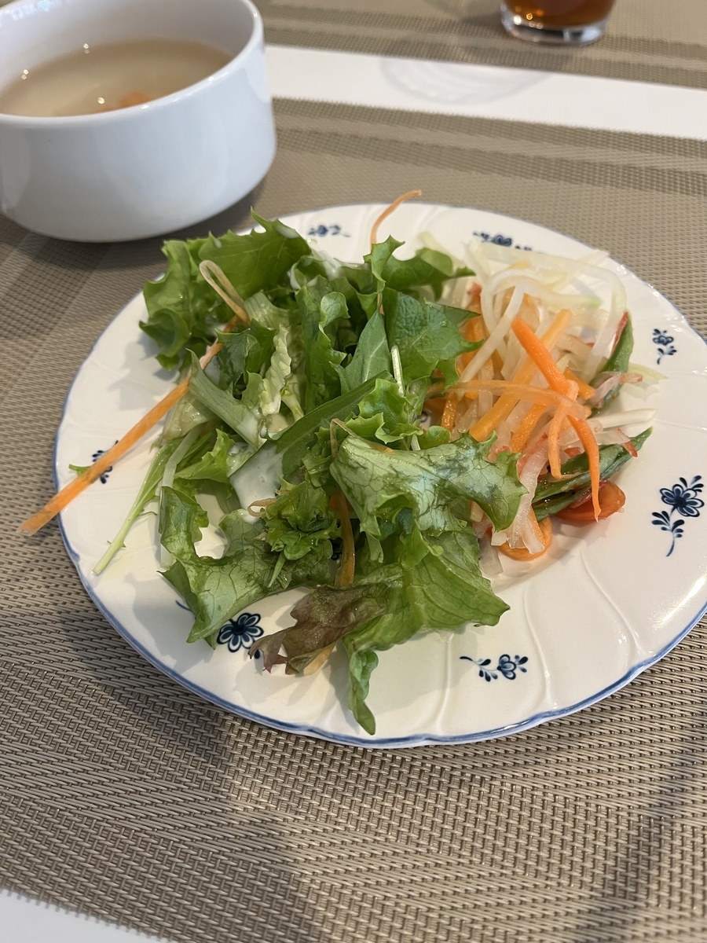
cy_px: 472
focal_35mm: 26
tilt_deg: -53.1
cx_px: 354
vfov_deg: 67.3
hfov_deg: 53.1
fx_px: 708
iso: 160
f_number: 1.6
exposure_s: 1/50
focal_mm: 5.1
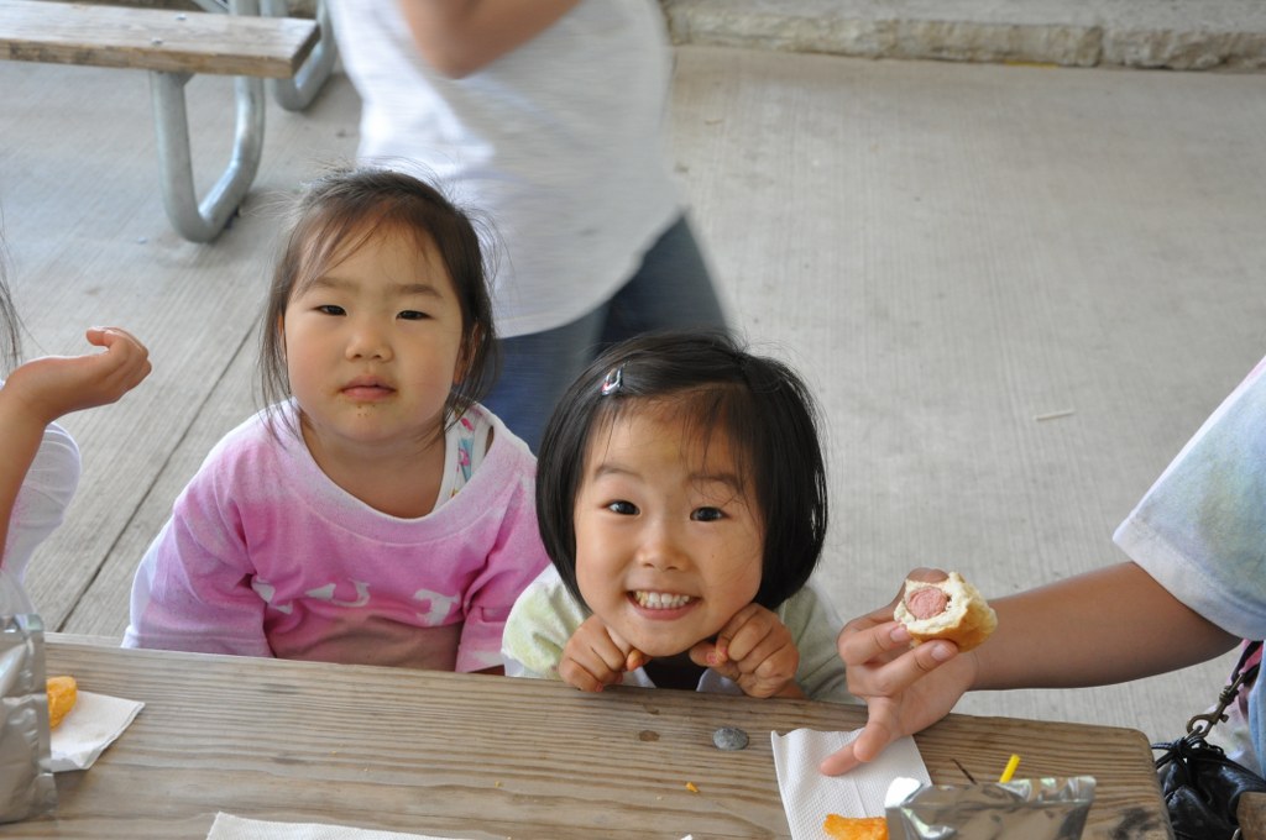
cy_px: 420
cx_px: 633
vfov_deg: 25.7
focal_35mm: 52
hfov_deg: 37.9
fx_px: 1844
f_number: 8
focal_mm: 35
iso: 800
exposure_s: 1/50
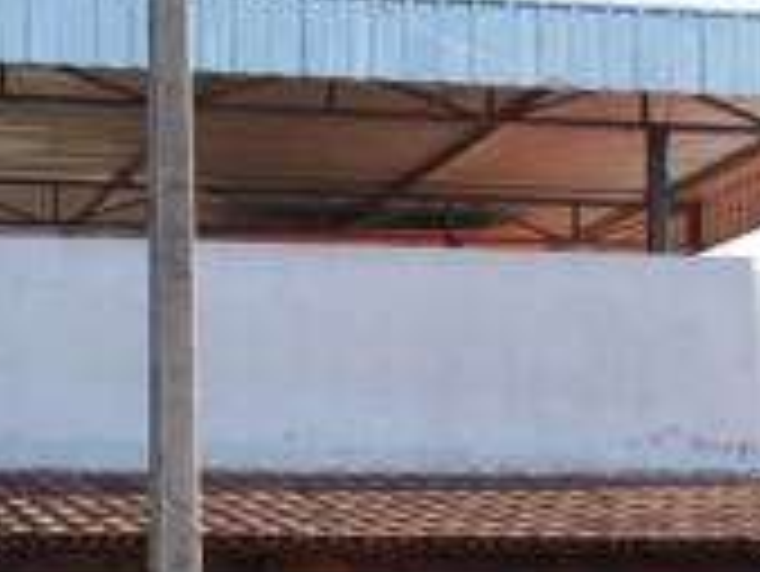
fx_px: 2834
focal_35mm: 129
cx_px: 45
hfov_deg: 15.1
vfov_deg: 11.4
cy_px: 567
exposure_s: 1/500
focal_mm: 24
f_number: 25
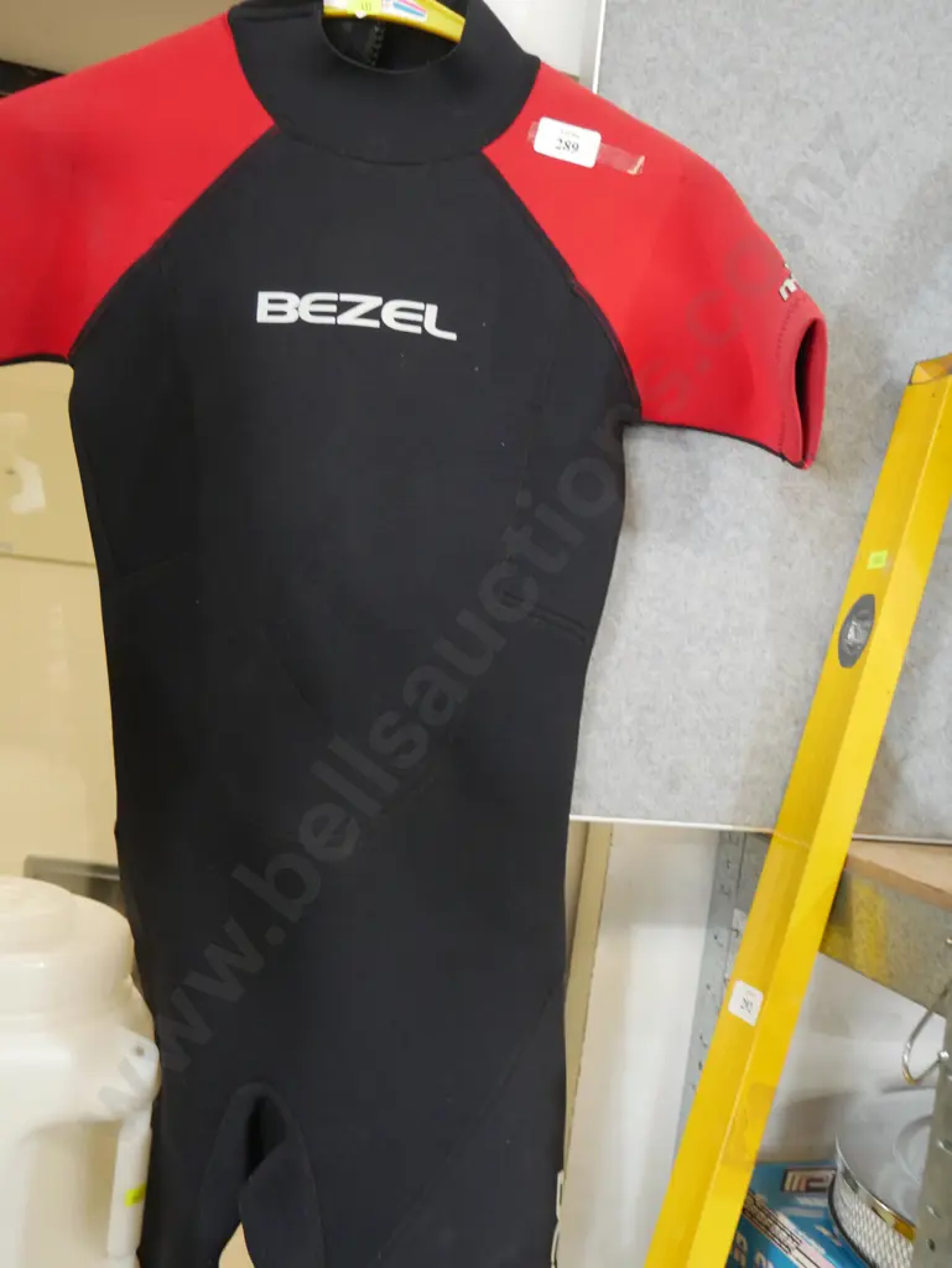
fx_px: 1392
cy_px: 634
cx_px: 476
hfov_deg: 37.8
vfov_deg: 49.0
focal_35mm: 38
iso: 2000
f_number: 4.1
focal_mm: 19
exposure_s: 1/60
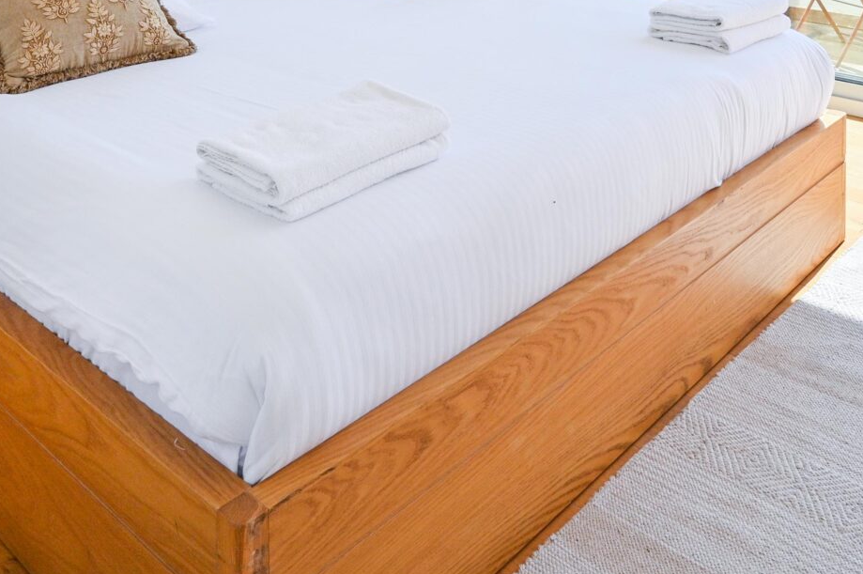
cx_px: 564
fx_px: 934
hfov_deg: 48.9
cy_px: -201
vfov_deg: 27.5
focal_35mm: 39
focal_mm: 14
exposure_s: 1/500
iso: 400
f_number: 9
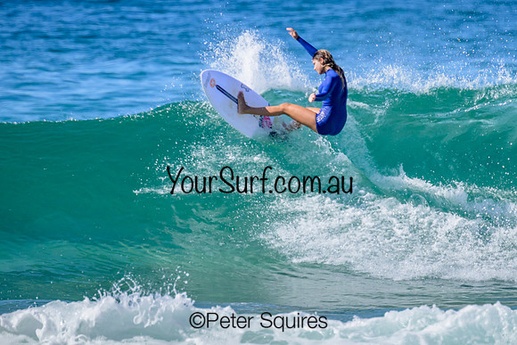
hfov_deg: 1.9
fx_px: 15657
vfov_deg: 1.3
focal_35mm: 1090
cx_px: 339
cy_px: 142
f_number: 11
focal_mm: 800
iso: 1250
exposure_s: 1/2000
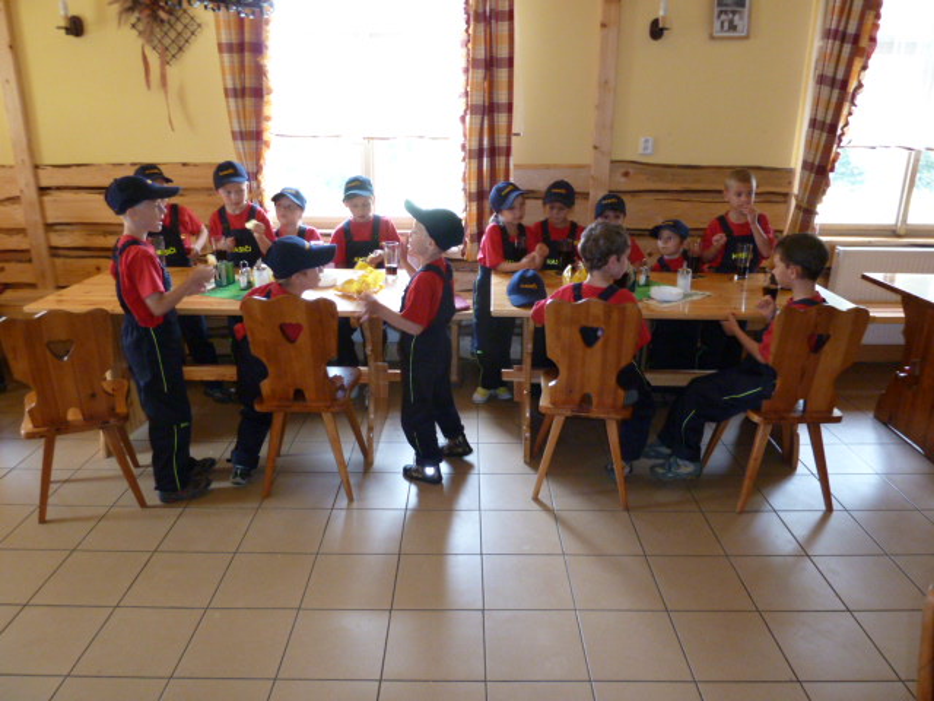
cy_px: 350
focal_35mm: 25
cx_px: 467
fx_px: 675
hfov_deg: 69.4
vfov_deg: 54.9
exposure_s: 1/30
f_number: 3.3
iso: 320
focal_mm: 4.1
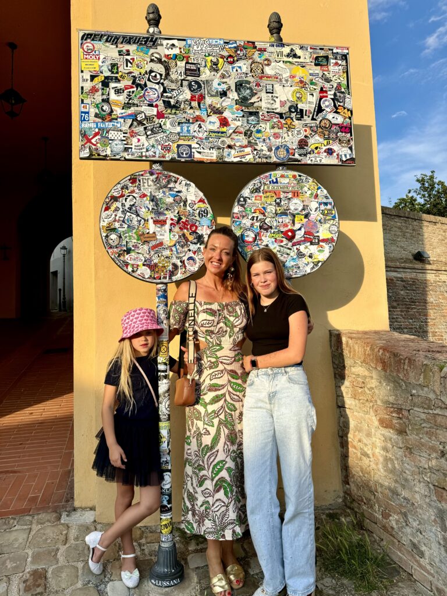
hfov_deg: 56.8
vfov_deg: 71.6
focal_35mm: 24
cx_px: 224
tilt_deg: +5.3
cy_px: 298
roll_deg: +1.8
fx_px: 413
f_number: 1.78
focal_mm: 6.76
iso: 80
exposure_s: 1/3096
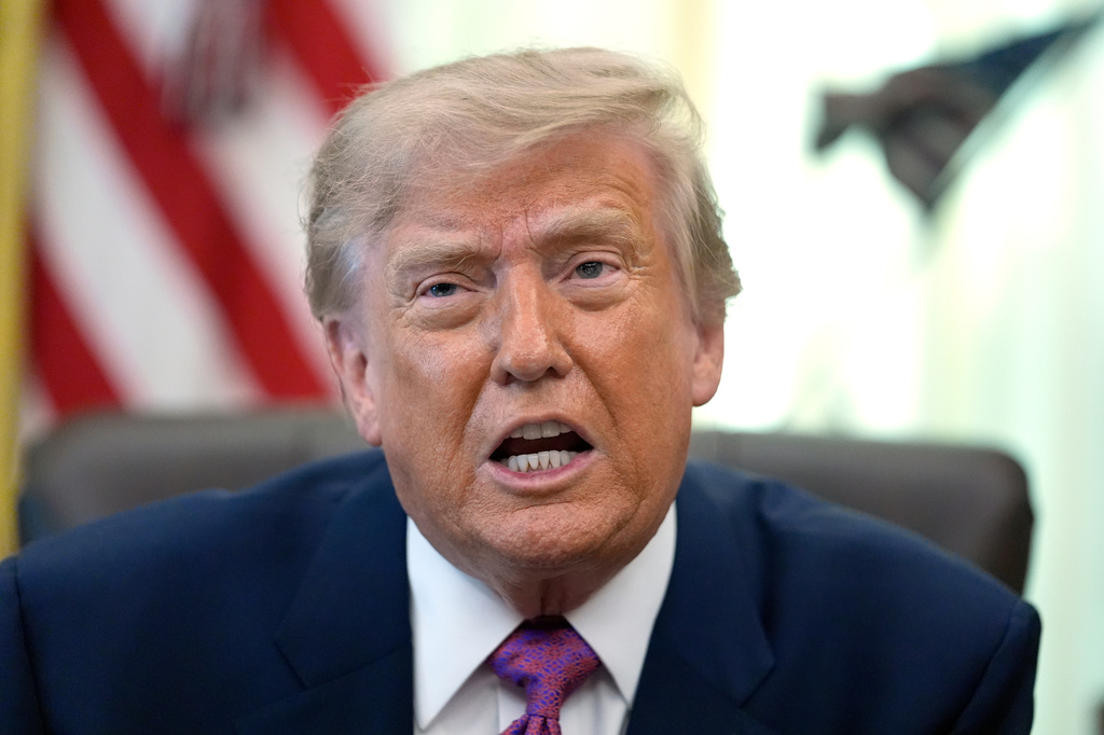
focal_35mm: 152
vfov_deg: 9.0
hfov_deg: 13.5
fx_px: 4660
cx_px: 552
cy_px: 368
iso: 4000
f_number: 2.8
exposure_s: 1/320
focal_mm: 152
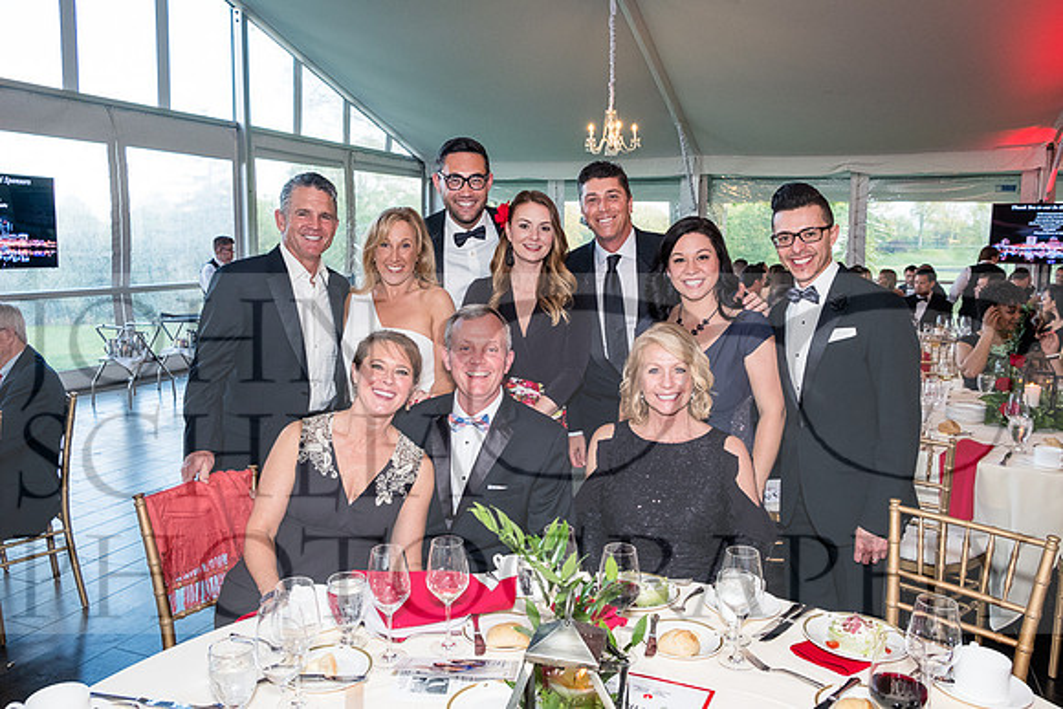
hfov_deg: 67.4
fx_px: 797
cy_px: 354
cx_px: 532
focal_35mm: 27
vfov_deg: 48.0
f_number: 5.6
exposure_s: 1/80
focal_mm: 18
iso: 1600
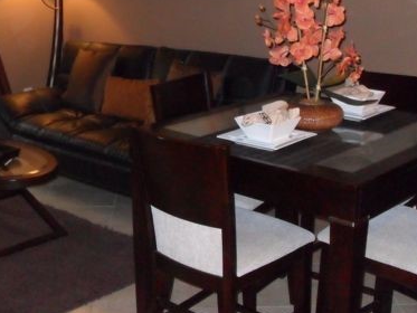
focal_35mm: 60
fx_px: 723
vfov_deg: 24.3
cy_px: 102
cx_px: 139
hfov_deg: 31.9
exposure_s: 1/45
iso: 320
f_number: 3
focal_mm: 6.3
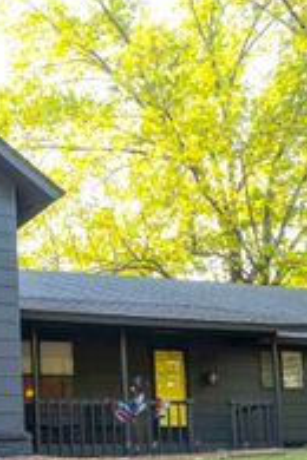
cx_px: 66
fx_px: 899
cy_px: 342
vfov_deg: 28.3
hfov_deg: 19.2
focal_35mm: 70
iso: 320
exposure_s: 1/80
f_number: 7.1
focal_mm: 27.5
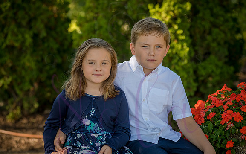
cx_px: 123
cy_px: 80
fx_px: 825
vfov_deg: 10.7
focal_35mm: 123
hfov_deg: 17.0
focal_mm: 120
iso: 400
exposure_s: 1/500
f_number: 4
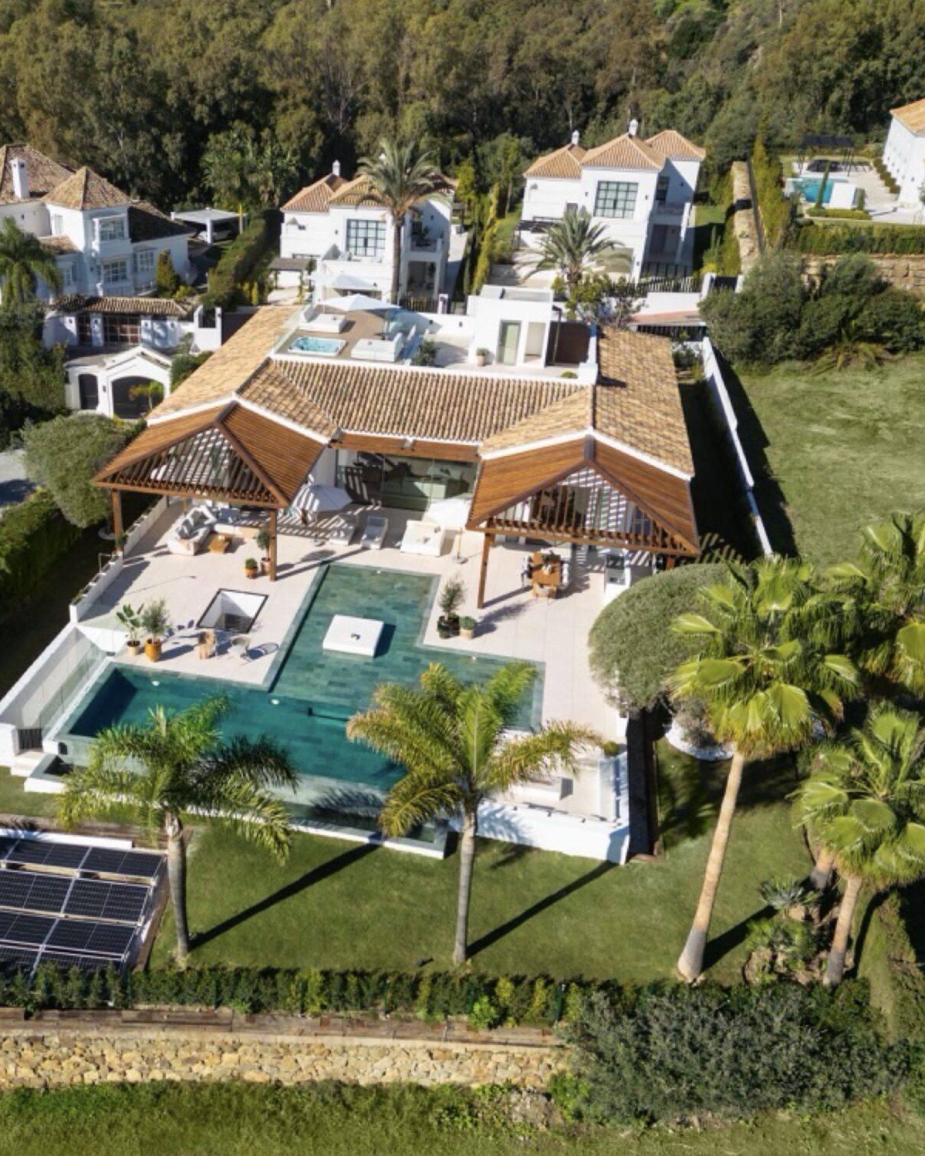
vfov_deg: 55.7
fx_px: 1095
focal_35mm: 32
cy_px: 587
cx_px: 282
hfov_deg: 44.9
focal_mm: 6.72
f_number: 1.7
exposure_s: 1/3000
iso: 100
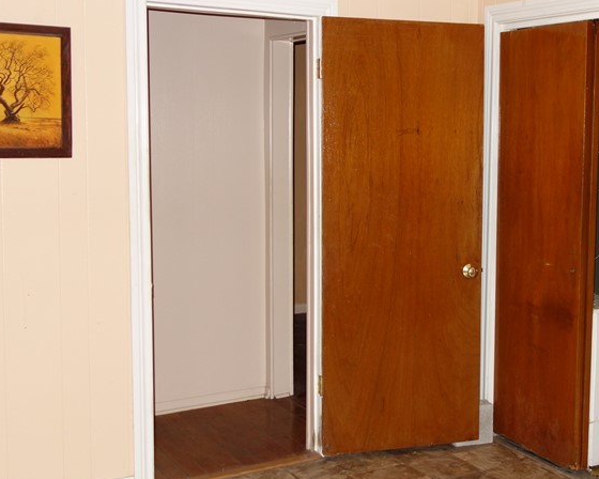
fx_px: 904
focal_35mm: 51
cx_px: 429
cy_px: 214
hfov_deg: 36.0
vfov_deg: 29.7
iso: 200
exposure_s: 1/30
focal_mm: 10.4
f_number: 1.8
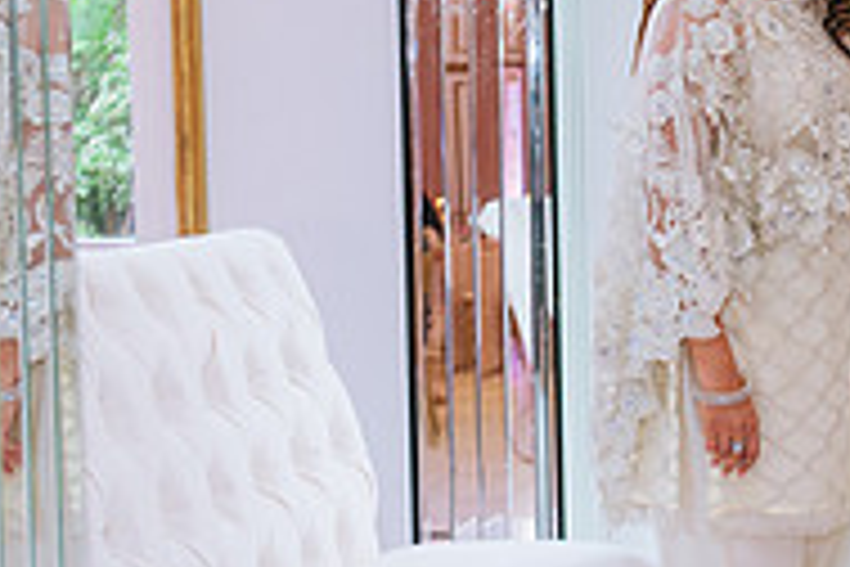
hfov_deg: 20.7
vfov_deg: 15.4
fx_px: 2101
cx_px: 1120
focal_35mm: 89
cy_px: 263
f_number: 2.8
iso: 800
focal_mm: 29
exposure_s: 1/200
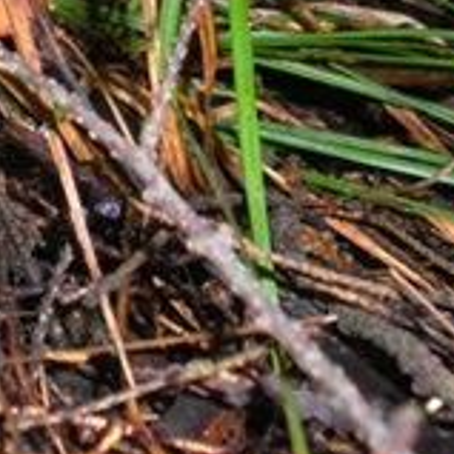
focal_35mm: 178
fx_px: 2641
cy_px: -64
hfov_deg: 9.7
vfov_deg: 9.7
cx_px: -69
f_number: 4.6
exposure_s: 1/63.5
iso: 64
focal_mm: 11.2
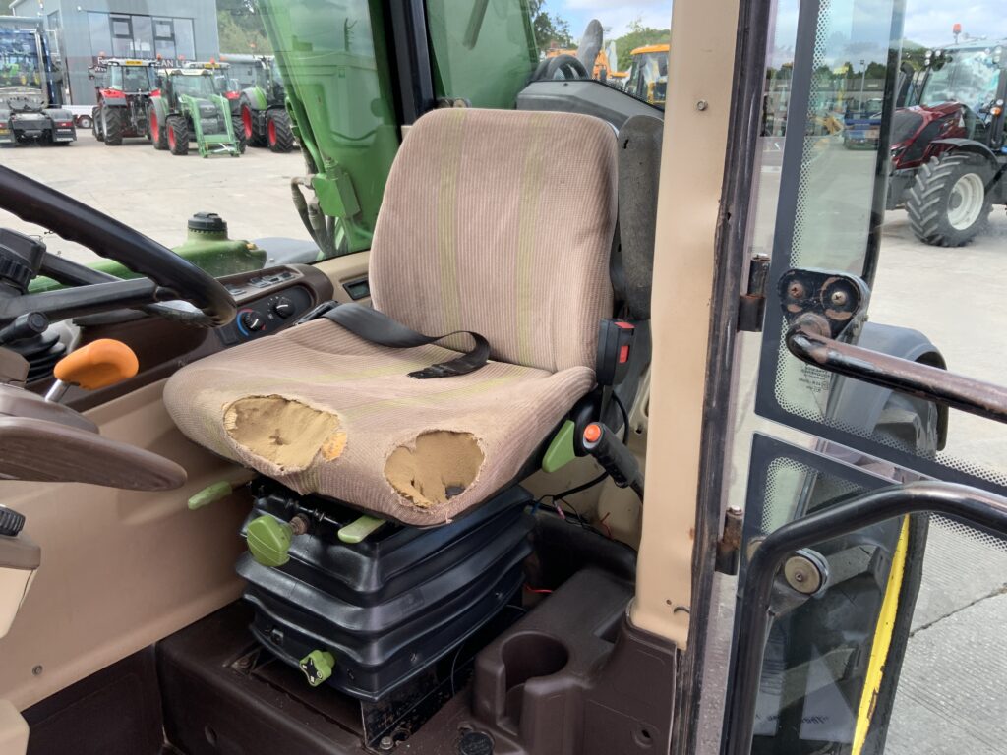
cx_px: 504
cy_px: 378
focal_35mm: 29
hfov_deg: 61.7
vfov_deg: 48.2
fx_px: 844
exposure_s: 1/192
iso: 16
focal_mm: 3
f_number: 1.8
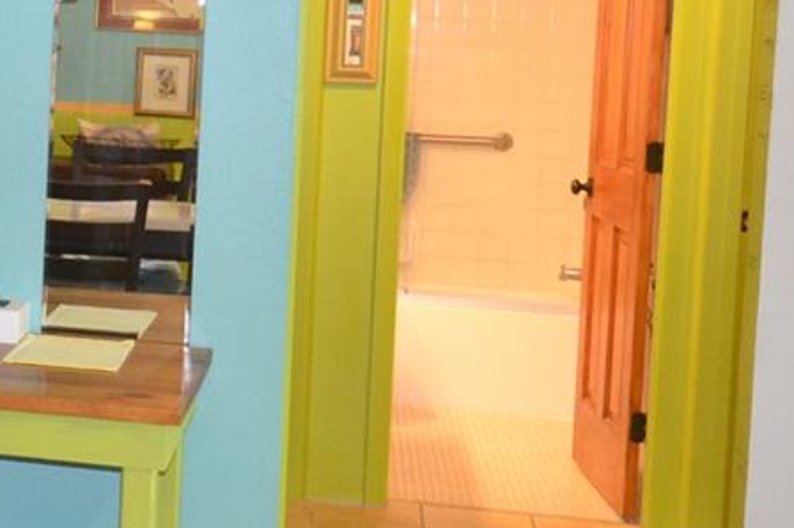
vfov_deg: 18.1
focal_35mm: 75
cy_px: 149
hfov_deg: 24.6
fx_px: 1653
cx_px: -149
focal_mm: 14
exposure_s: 1/60
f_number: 4
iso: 1400
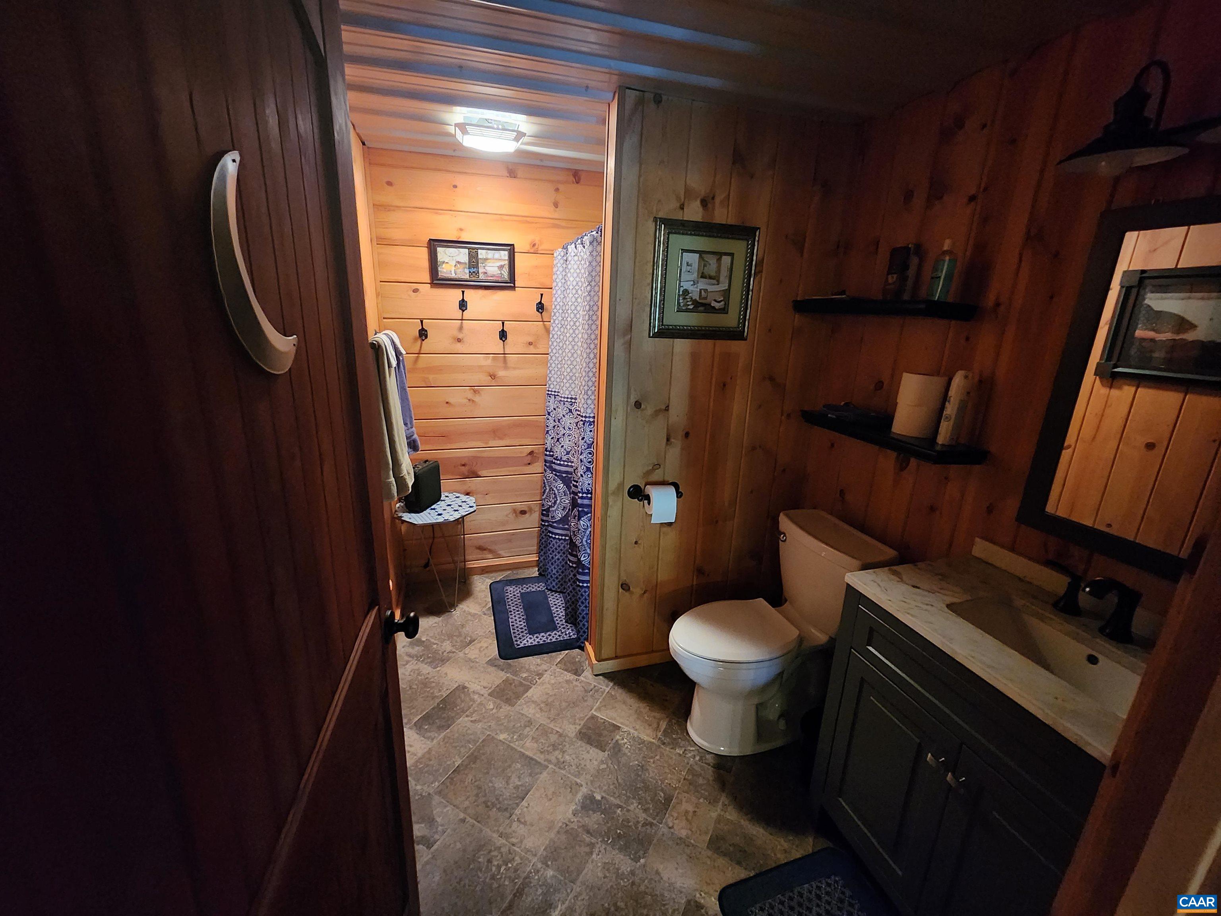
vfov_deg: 89.9
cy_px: 458
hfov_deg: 106.2
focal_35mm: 13
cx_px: 610
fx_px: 459
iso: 1000
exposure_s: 1/24
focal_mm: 2.2
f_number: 2.2
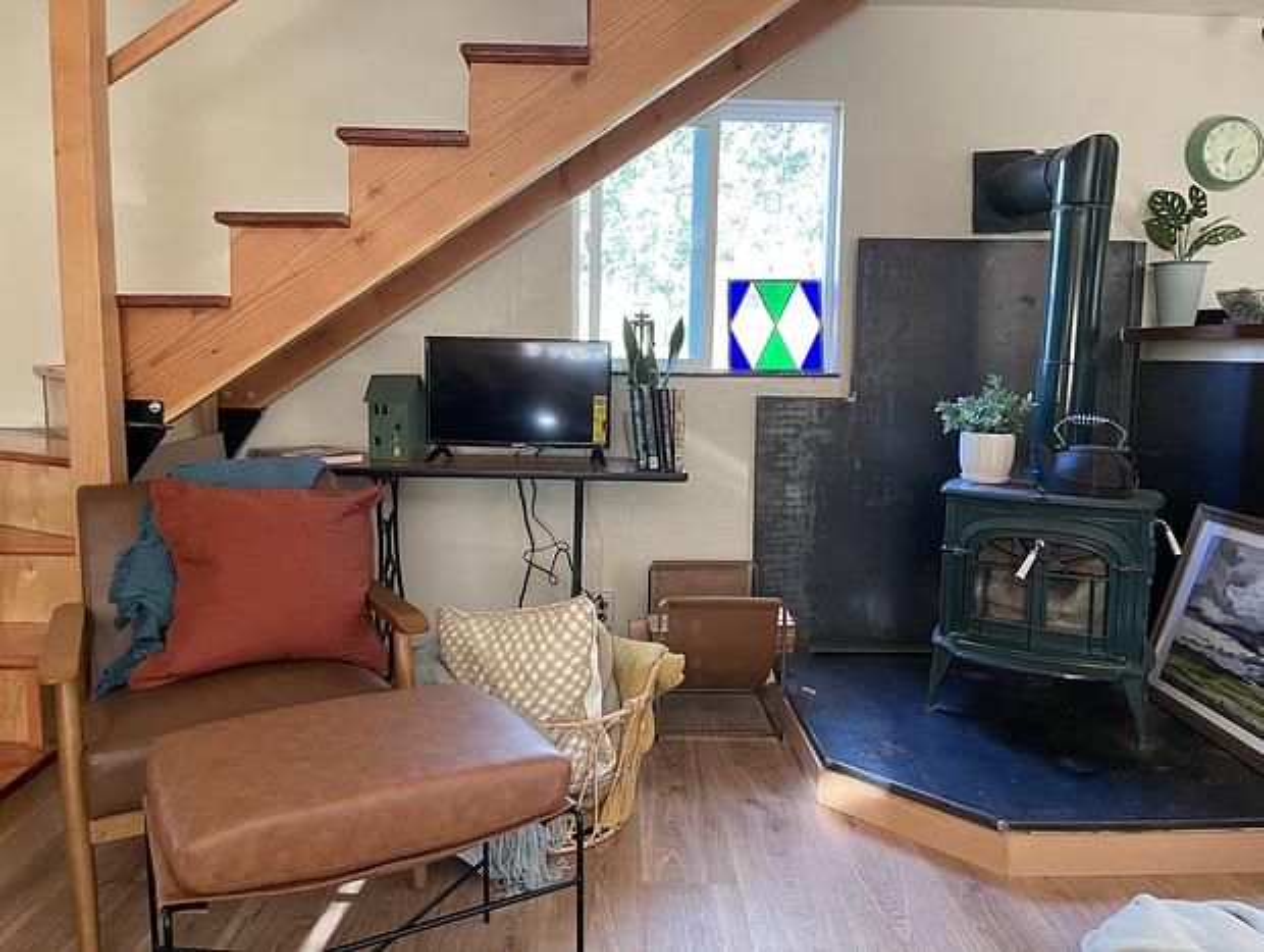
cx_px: 632
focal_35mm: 26
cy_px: 476
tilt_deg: -7.4
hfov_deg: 67.2
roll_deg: -1.1
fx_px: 951
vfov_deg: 53.2
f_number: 1.6
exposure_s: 1/60
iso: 400
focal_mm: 5.1
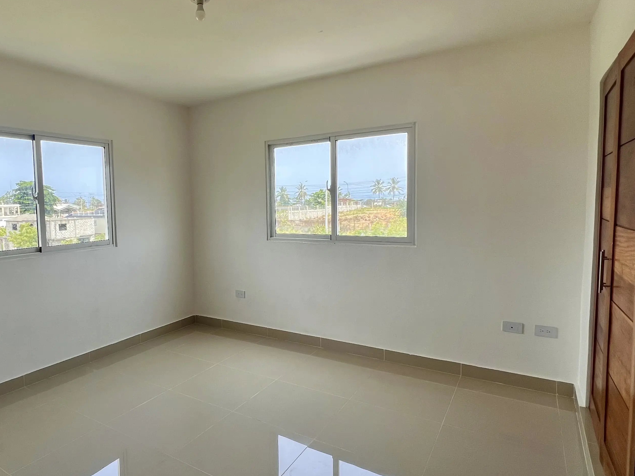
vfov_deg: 63.4
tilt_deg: -5.0
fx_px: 385
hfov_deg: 77.4
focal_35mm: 21
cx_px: 235
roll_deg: +1.4
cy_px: 239
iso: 32
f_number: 1.8
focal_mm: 1.57
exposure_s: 1/292
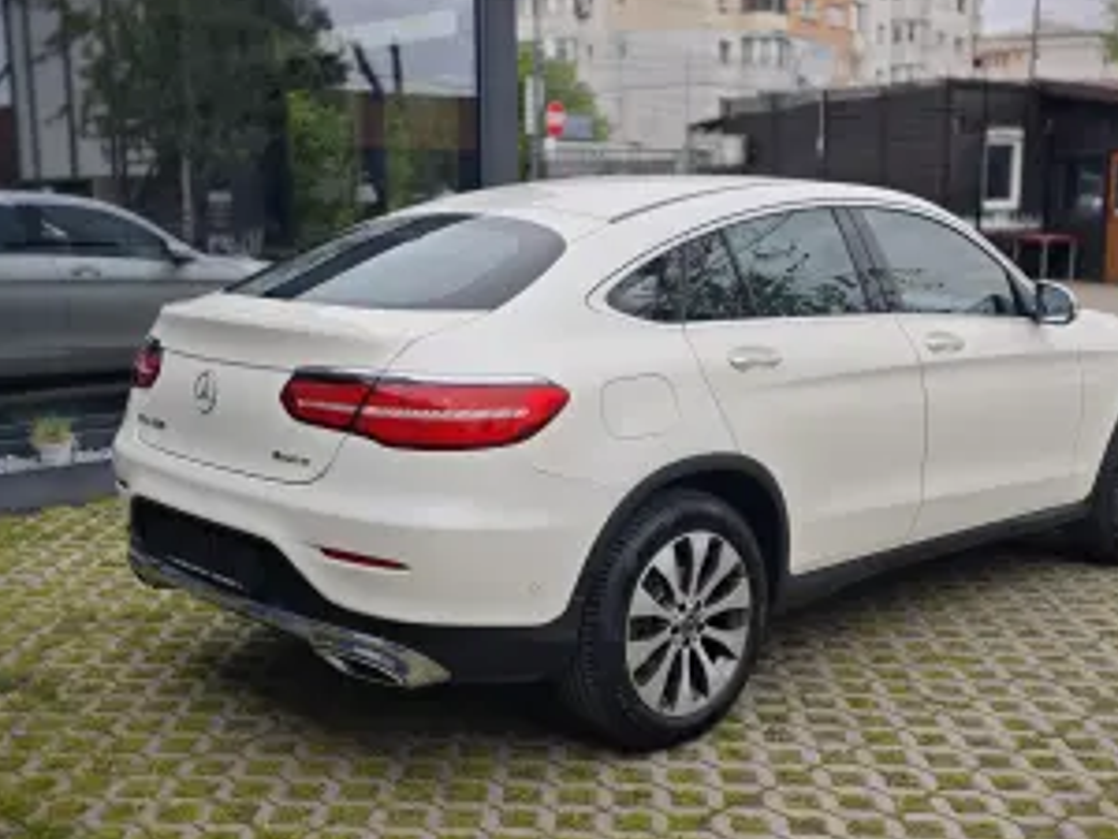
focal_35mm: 42
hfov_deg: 44.8
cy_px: 444
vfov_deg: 34.3
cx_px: 593
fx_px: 1356
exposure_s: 1/2182
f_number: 1.4
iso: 50
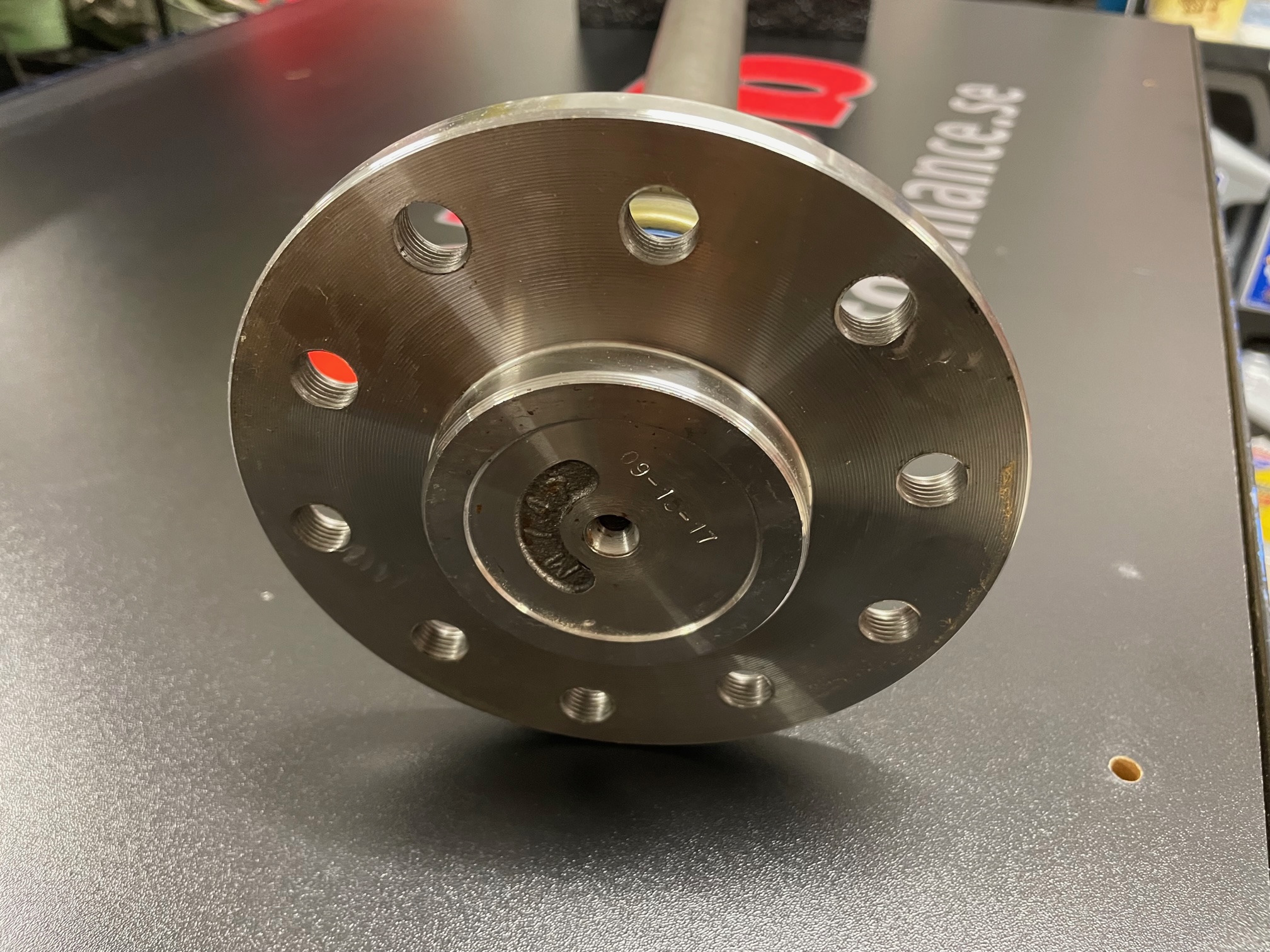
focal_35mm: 26
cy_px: 476
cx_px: 635
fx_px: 954
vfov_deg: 53.1
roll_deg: -0.9
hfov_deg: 67.3
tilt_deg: -37.0
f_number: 1.6
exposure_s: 1/33
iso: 400
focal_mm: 4.2
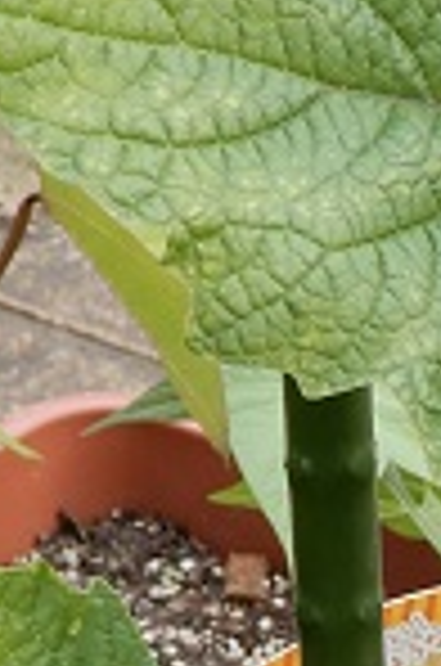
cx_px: 691
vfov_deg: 13.7
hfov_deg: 9.0
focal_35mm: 148
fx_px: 2732
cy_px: 662
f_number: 3.5
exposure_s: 1/100
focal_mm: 5.4
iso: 80
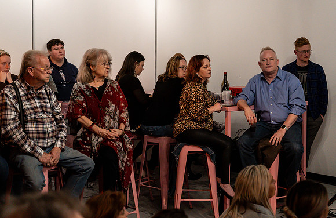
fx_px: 550
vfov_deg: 22.4
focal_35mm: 59
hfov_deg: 33.9
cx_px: 180
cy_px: 98
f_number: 4
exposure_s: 1/160
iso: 8000
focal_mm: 55
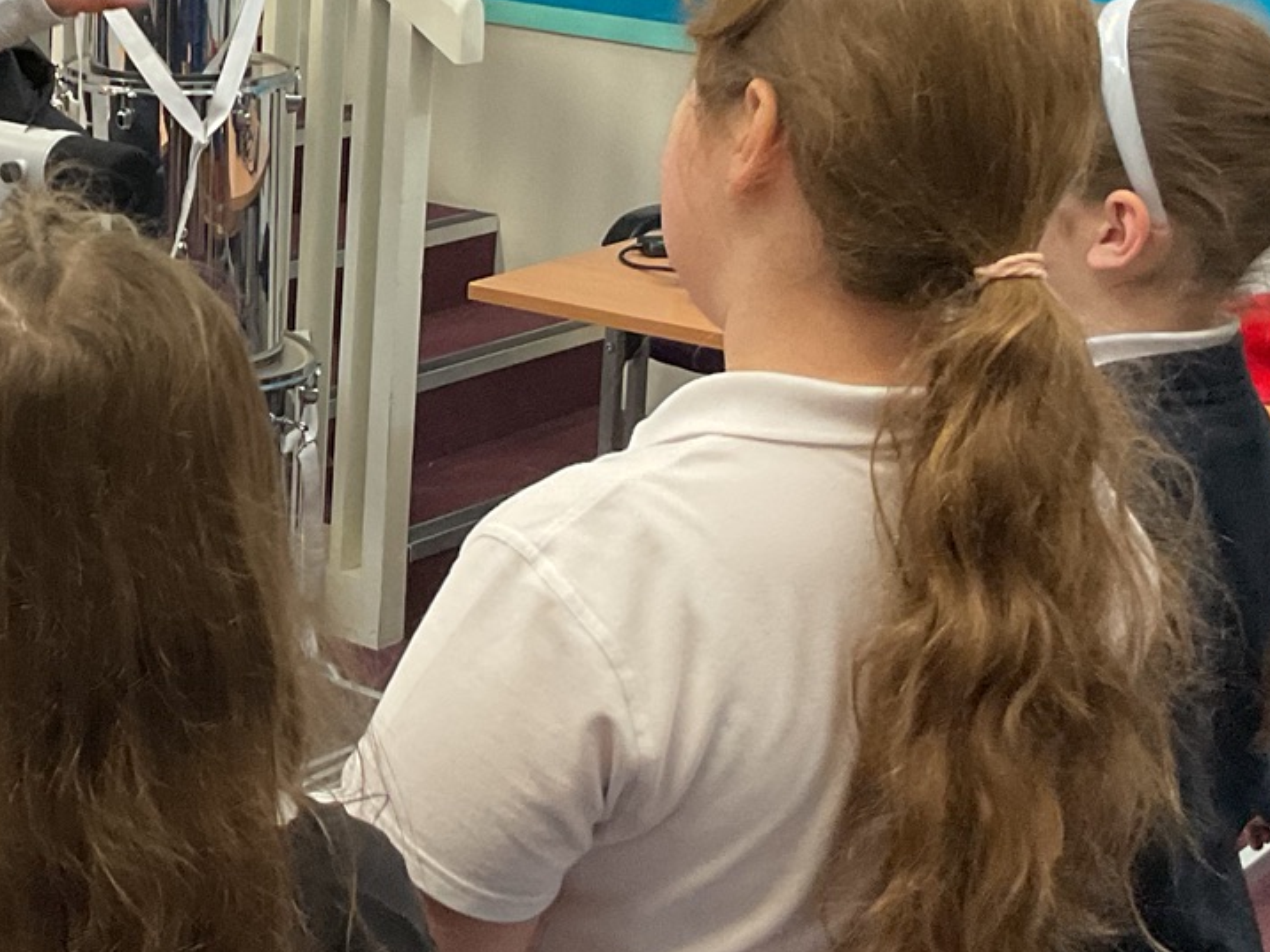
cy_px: 248
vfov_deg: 18.1
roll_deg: -2.0
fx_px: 2972
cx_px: 200
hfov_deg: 23.7
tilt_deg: -12.5
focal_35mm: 81
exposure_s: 1/60
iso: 160
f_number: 1.8
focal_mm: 3
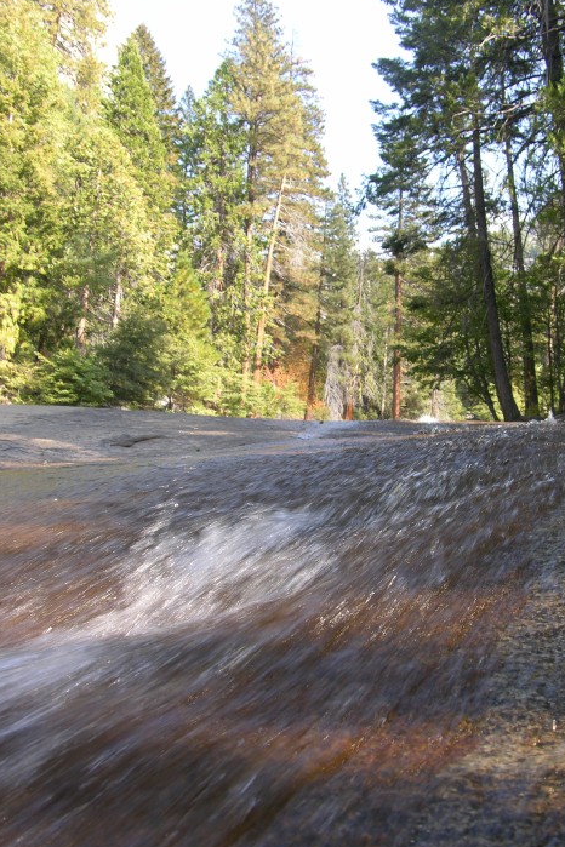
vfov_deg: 48.4
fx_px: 942
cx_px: 342
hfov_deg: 33.3
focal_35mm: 40
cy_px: 457
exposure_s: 1/64.9
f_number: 3.5
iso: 50
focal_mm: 8.9
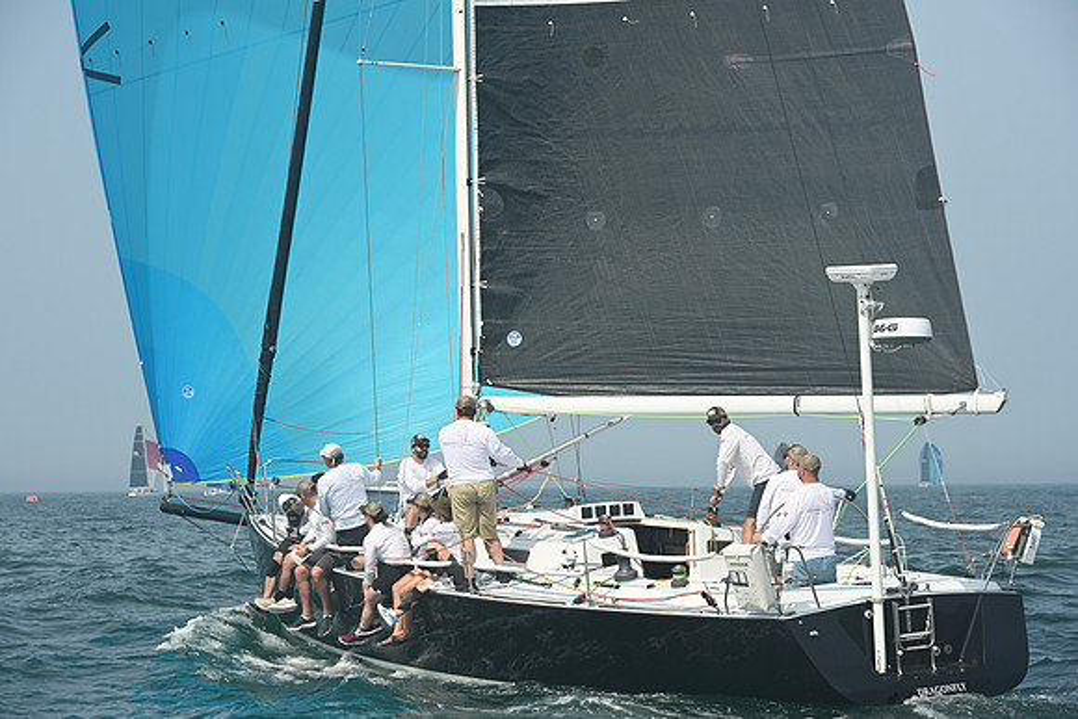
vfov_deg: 11.4
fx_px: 3594
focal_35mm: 120
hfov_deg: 17.1
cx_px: 539
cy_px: 360
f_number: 8
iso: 320
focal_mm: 120
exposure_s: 1/1250
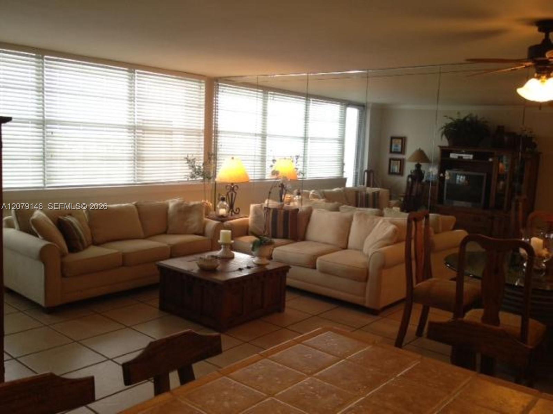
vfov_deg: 40.7
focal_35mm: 35
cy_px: 207
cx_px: 276
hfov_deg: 52.6
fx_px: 559
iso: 80
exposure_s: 1/24
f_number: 2.4
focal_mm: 4.28
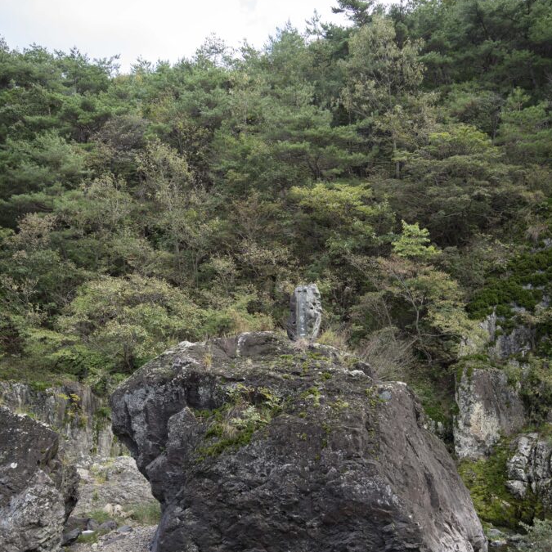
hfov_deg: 41.9
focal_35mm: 40
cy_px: 342
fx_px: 722
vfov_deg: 41.6
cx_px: 278
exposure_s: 1/160
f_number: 4.5
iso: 200
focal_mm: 31
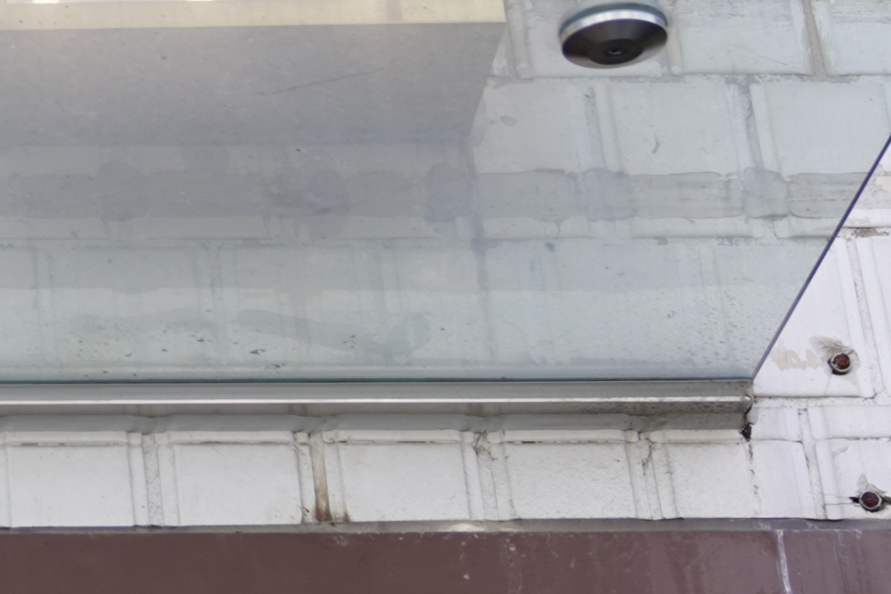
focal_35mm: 184
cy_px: -221
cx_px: -550
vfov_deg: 7.4
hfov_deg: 10.7
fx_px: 4553
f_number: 3.2
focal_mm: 33
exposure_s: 1/160
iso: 100
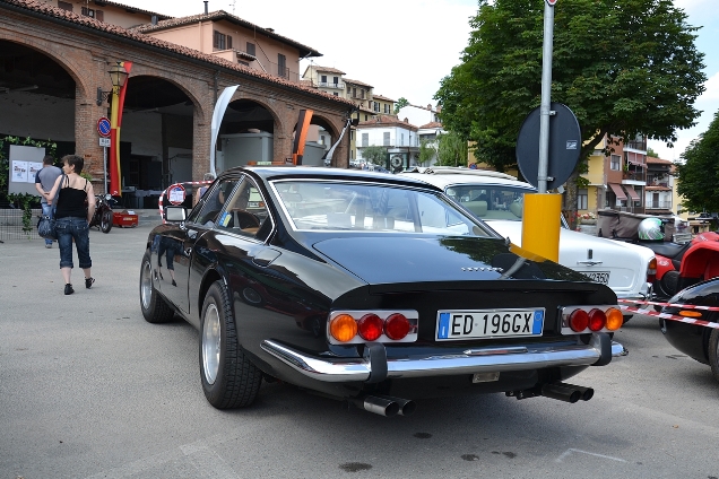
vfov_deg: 40.0
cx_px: 360
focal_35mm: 33
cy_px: 240
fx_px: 659
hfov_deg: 57.2
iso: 100
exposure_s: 1/160
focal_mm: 22
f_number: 6.3
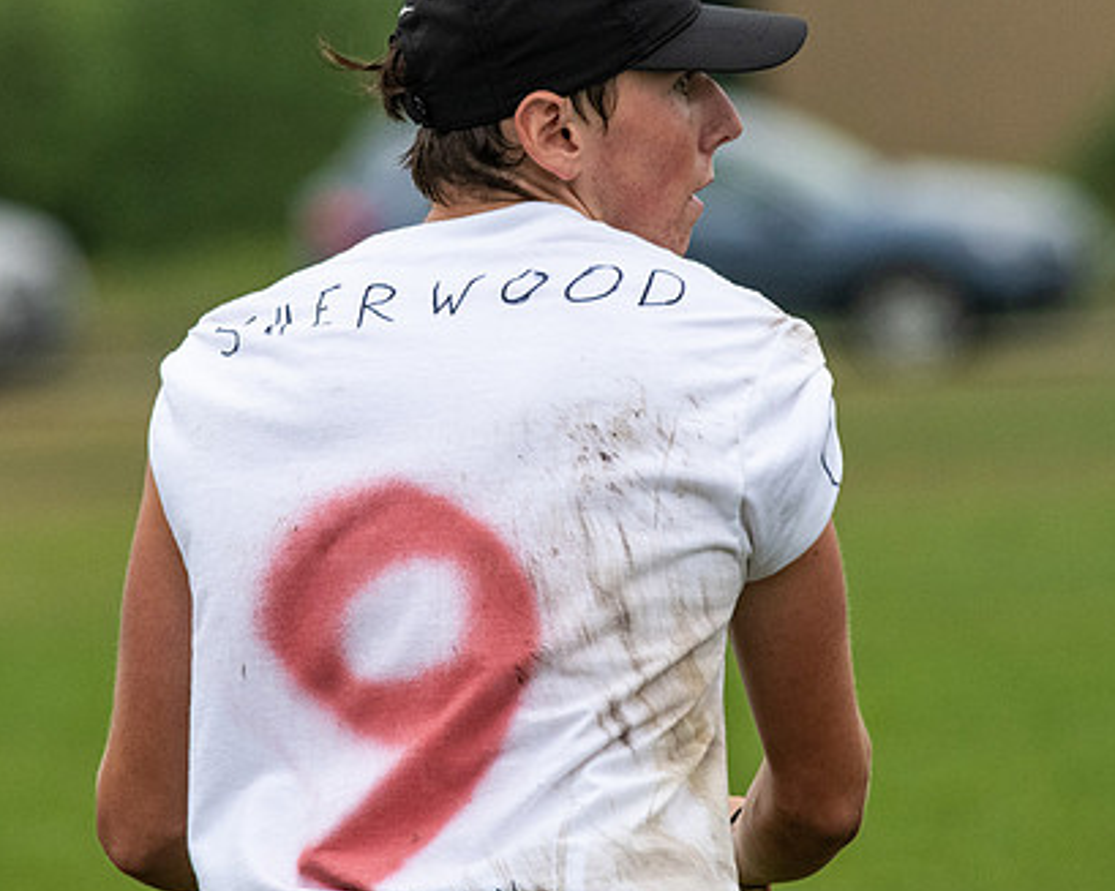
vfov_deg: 2.1
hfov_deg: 2.6
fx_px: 24249
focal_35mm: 735
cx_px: 551
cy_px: 371
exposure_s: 1/2000
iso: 1600
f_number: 6.3
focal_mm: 300
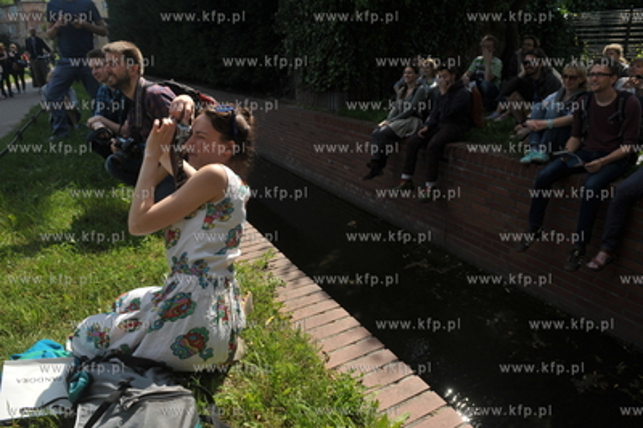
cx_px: 322
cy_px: 214
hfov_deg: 73.8
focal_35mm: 24
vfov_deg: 53.1
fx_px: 428
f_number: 9
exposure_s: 1/640
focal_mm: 24
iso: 400
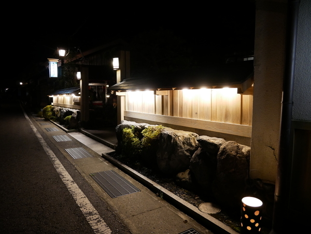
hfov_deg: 71.6
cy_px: 117
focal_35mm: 24
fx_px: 216
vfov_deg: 56.9
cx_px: 156
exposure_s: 1/60
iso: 1600
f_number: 3.5
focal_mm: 12
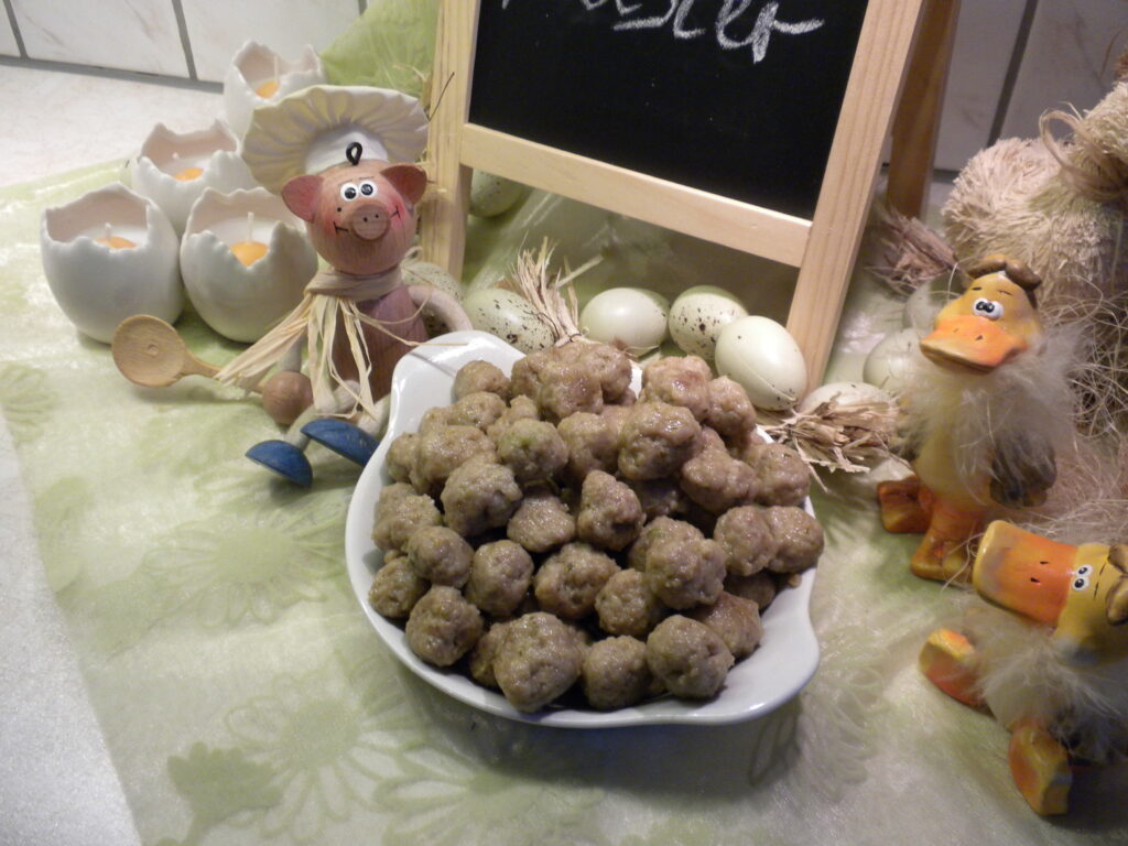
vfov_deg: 38.7
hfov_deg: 50.1
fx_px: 1206
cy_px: 423
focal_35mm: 37
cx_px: 564
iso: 247
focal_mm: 6.6
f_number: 3.5
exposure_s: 1/56.5
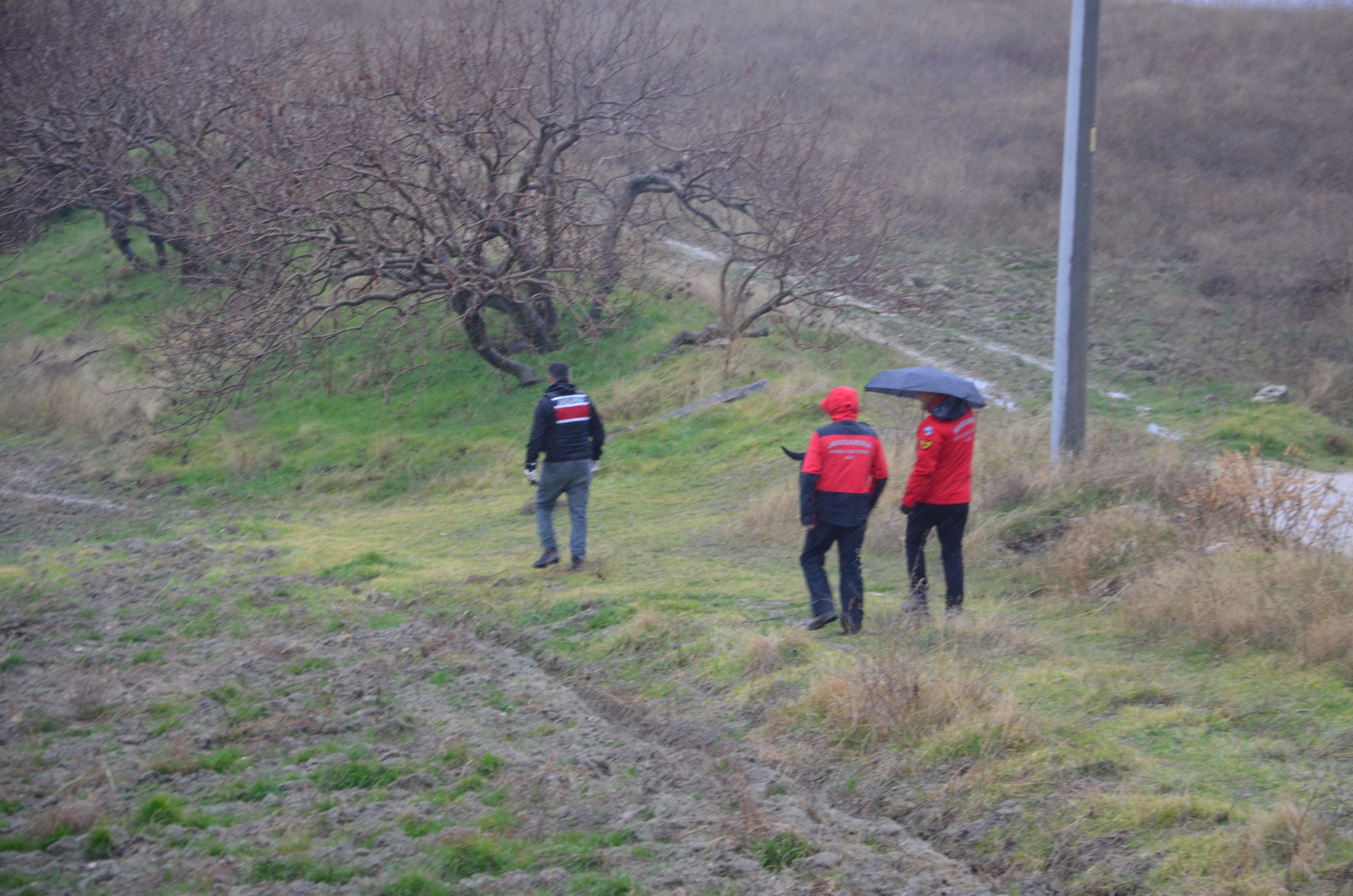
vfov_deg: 10.7
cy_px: 448
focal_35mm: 128
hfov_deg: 16.1
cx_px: 676
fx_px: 4782
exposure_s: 1/50
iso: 800
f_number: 5.6
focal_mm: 85
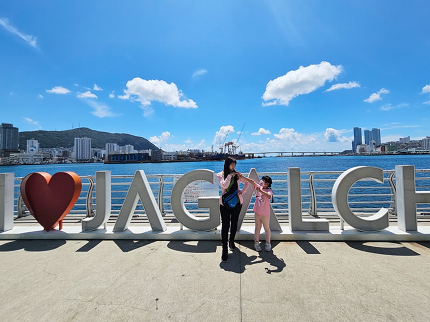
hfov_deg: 102.0
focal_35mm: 14
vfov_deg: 85.5
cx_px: 226
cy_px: 149
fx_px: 174
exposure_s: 1/5357
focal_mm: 2.2
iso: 50
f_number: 2.2
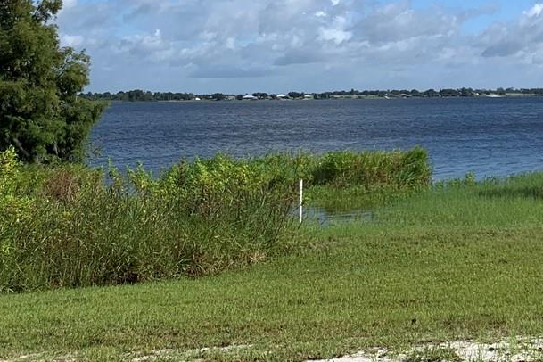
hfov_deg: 26.6
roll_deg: +0.7
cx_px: 564
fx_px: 1071
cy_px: -43
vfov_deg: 18.4
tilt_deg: +8.1
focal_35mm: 71
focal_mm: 4.25
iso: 25
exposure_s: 1/3185
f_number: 1.8
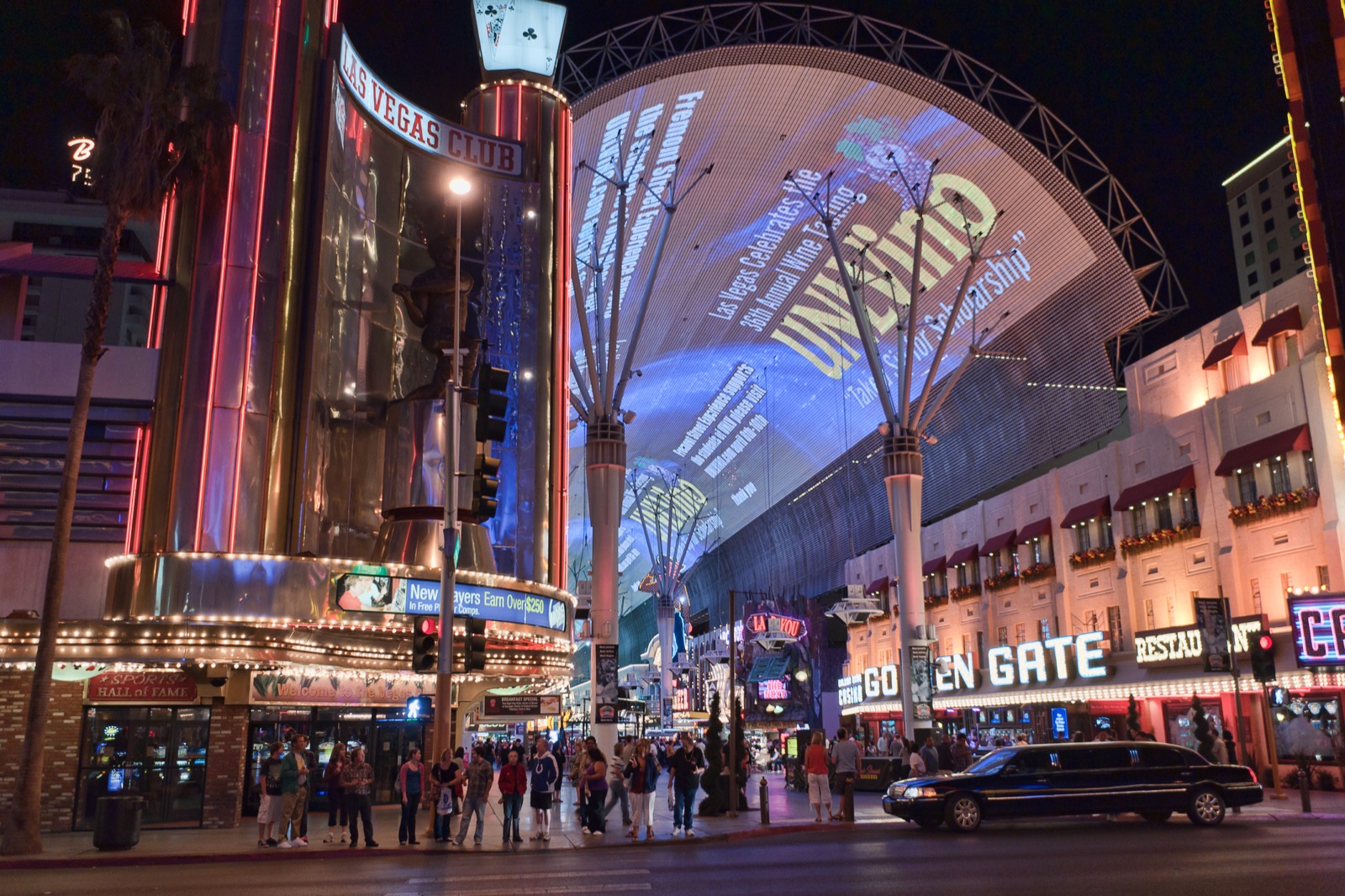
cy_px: 448
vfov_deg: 43.6
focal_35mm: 30
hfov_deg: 61.9
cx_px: 672
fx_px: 1121
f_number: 3.5
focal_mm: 20
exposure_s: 1/30
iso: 200
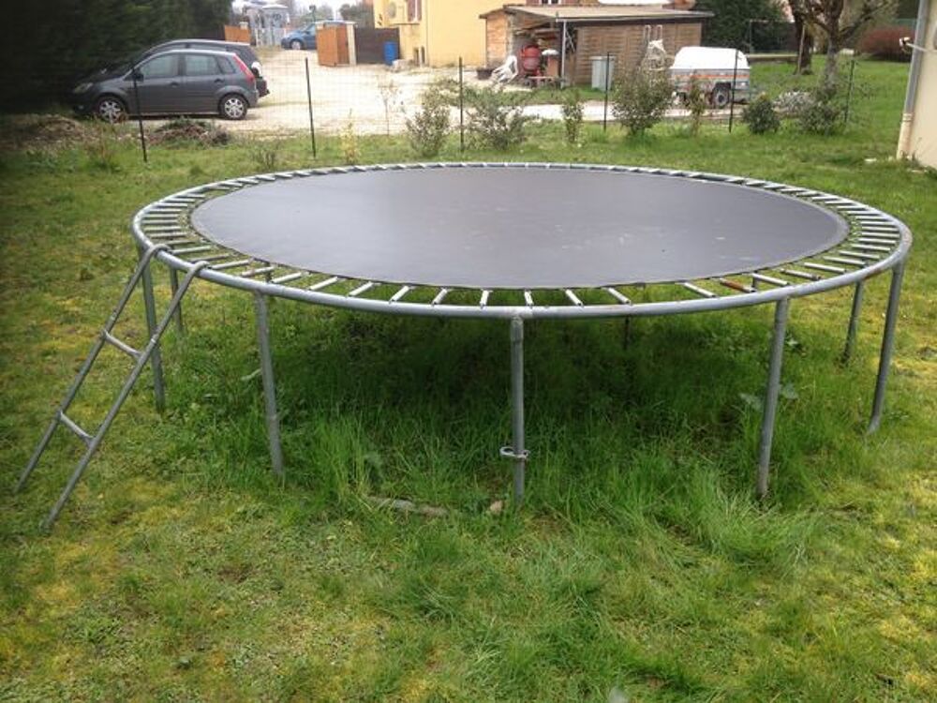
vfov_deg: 42.9
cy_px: 352
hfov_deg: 55.4
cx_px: 468
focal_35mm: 33
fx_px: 893
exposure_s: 1/301
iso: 50
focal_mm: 4.12
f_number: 2.4
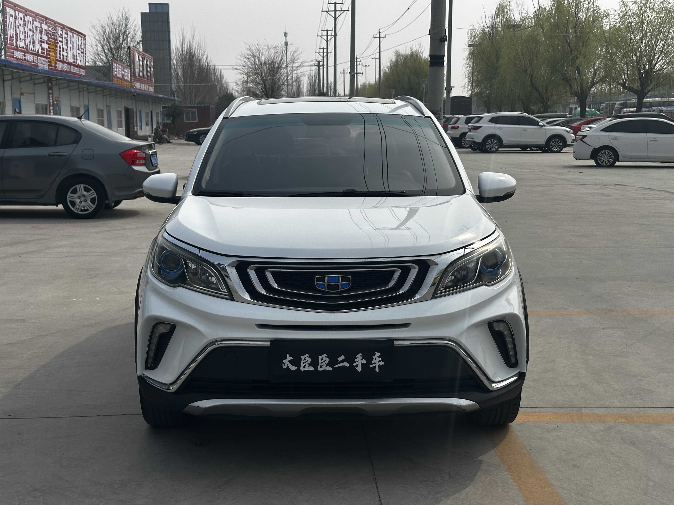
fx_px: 954
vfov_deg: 29.7
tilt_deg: -8.2
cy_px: 254
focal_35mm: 49
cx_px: 335
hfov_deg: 38.9
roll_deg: -0.2
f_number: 1.78
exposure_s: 1/5556
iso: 64
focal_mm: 6.86
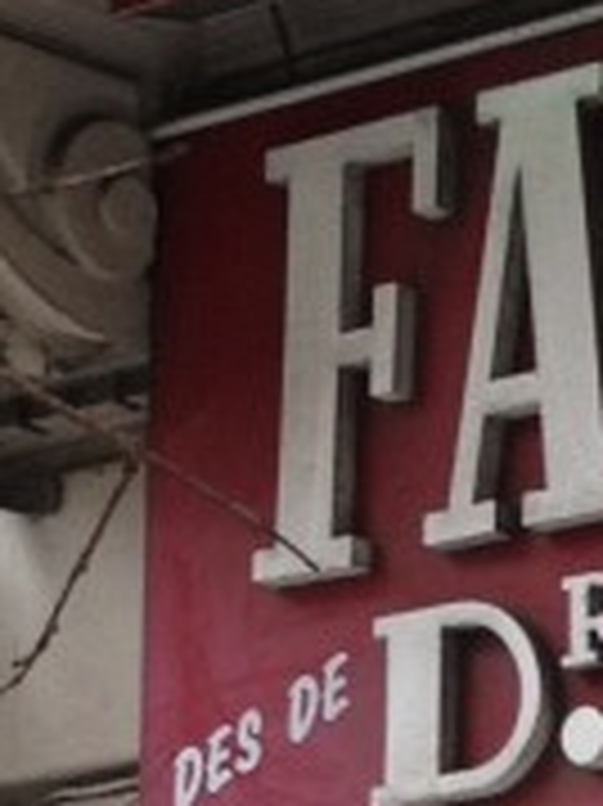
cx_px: 742
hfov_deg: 5.6
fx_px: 6186
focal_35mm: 266
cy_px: 1671
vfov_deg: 7.2
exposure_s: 1/60
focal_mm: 4.28
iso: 50
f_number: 2.4
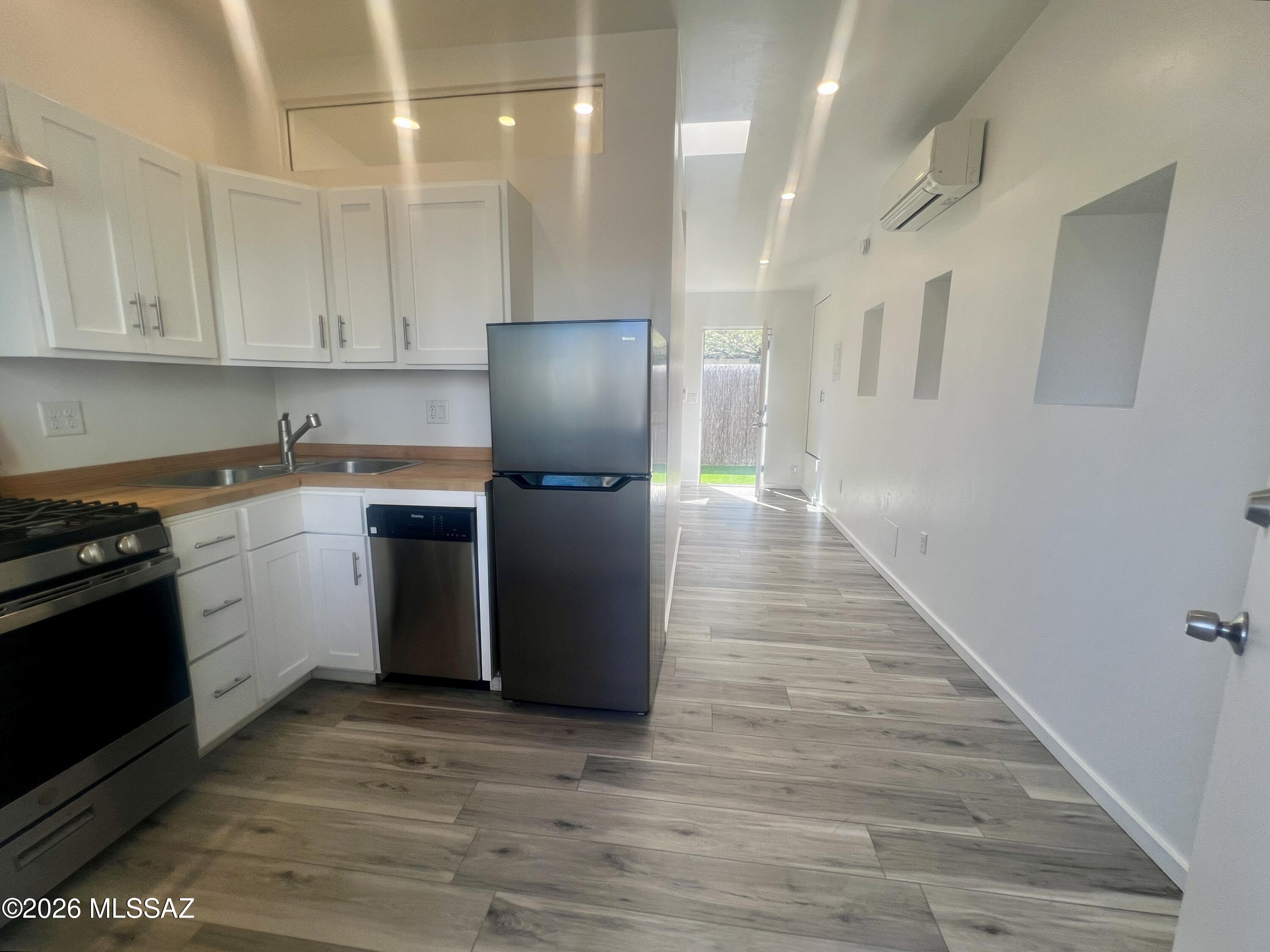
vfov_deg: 89.9
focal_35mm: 13
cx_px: 635
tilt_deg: -9.6
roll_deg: +1.8
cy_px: 476
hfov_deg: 106.2
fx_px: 477
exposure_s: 1/169
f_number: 1.8
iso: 32
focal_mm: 1.57
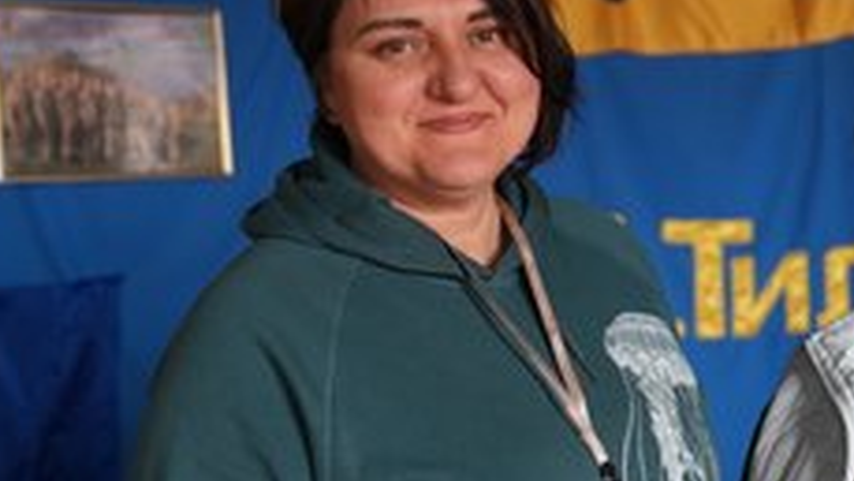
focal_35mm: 66
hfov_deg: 30.9
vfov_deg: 18.3
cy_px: 248
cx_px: 705
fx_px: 1495
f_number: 2.8
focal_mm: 36
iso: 1600
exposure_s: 1/250
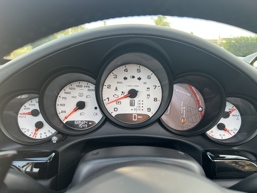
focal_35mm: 26
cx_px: 128
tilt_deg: -13.9
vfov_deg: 53.1
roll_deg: -0.1
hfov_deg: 67.3
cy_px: 96
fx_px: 193
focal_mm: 5.7
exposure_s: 1/121
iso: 40
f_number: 1.5
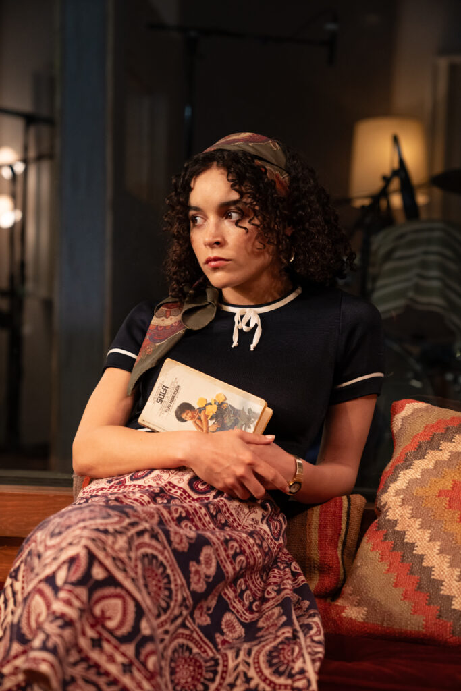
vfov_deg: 28.8
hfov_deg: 19.5
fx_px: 1344
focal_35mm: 70
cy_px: 346
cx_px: 230
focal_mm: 70
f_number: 3.2
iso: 2500
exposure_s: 1/250
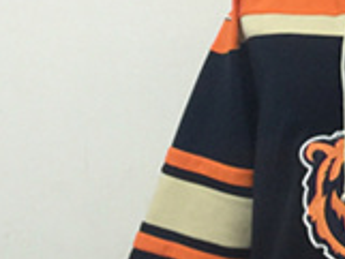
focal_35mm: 108
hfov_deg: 16.0
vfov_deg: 13.7
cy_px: 76
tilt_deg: +0.7
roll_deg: -2.1
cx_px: 583
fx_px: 1077
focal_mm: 4.15
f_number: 2.2
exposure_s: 1/10
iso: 125
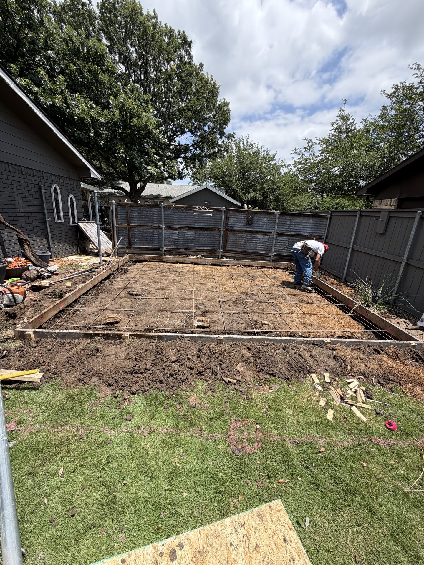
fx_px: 229
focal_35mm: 14
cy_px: 282
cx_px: 212
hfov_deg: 85.7
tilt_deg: -17.1
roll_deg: -4.5
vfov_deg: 102.1
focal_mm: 2.22
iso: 25
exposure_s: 1/770
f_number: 2.2
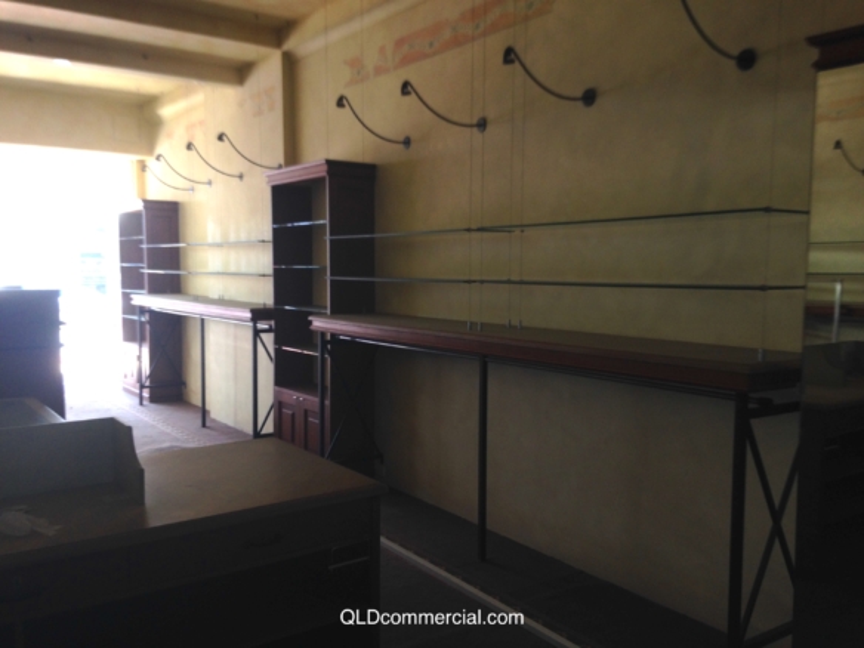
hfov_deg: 55.4
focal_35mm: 33
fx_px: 824
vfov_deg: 42.9
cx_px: 432
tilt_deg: -3.6
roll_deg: +0.1
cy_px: 324
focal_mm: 4.12
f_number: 2.4
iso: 50
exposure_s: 1/34
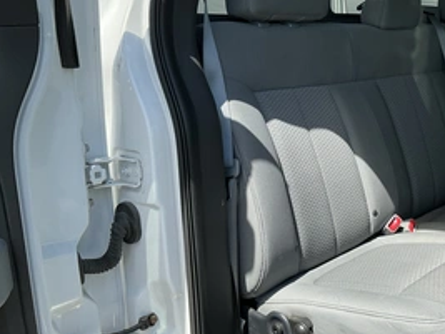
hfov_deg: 43.6
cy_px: 155
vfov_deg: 34.3
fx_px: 540
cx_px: 327
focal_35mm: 42
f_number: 1.8
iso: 25
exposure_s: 1/650
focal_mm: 3
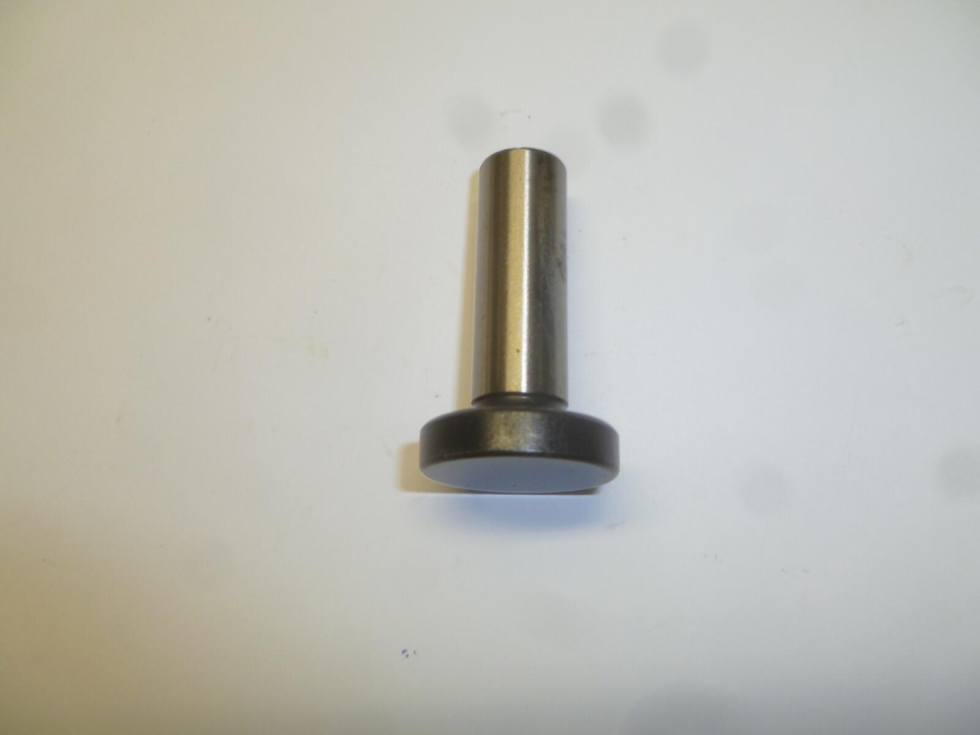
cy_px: 368
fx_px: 793
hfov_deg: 63.4
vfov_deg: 49.7
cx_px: 490
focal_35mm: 28
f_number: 3.3
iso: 100
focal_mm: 5
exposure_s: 1/30
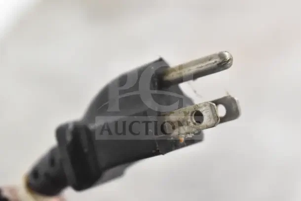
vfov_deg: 16.6
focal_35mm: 82
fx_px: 690
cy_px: 100
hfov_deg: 24.6
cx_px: 150
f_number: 7.1
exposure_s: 1/125
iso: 6400
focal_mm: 55
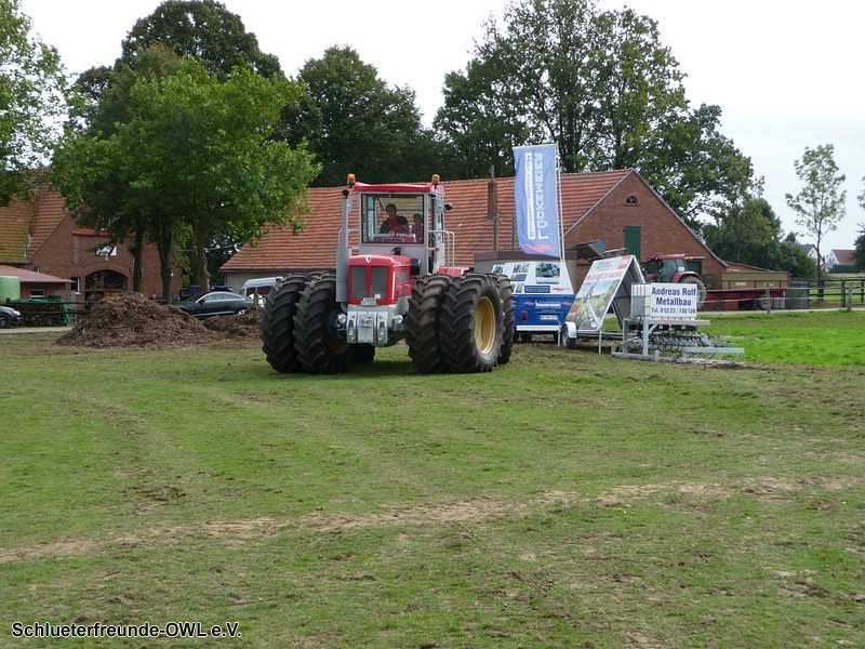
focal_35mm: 62
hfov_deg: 31.2
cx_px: 432
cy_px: 324
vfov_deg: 23.7
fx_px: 1549
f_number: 4.5
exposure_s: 1/125
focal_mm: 10.5
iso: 100
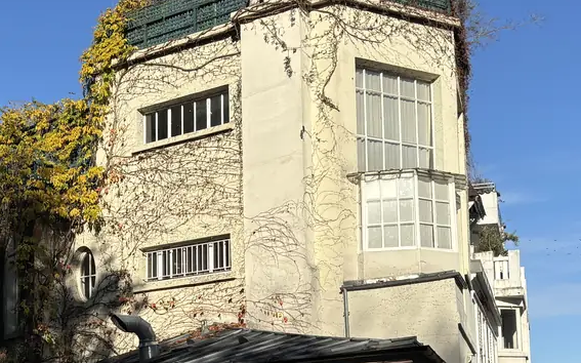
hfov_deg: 28.9
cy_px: 338
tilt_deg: +5.9
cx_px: 143
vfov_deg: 18.2
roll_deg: +0.1
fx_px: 1108
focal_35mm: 70
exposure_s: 1/3937
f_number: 1.6
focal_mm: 5.96
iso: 50
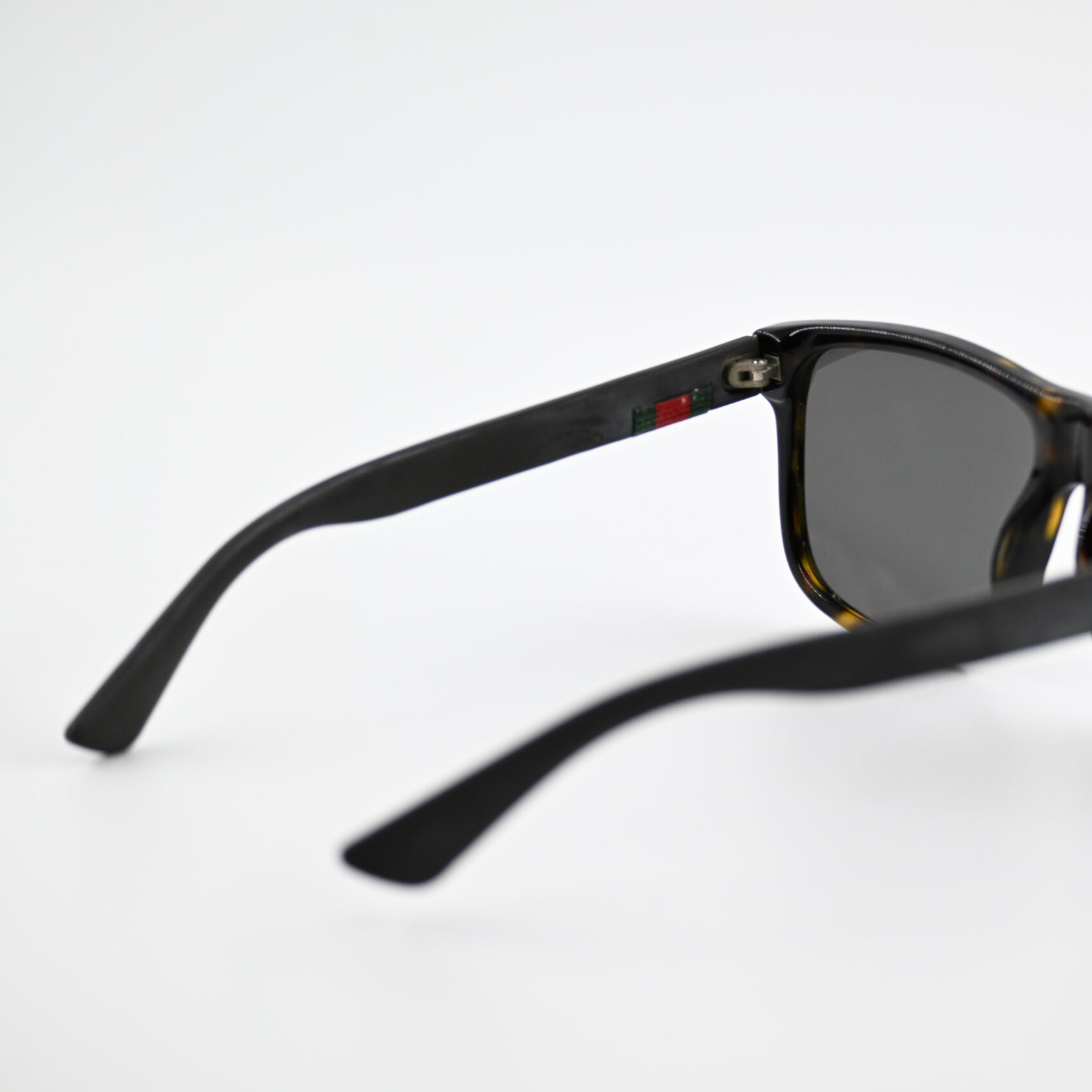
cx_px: 783
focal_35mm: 131
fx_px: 4675
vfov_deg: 13.3
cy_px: 545
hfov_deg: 13.3
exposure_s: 1/400
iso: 400
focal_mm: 68
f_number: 4.8
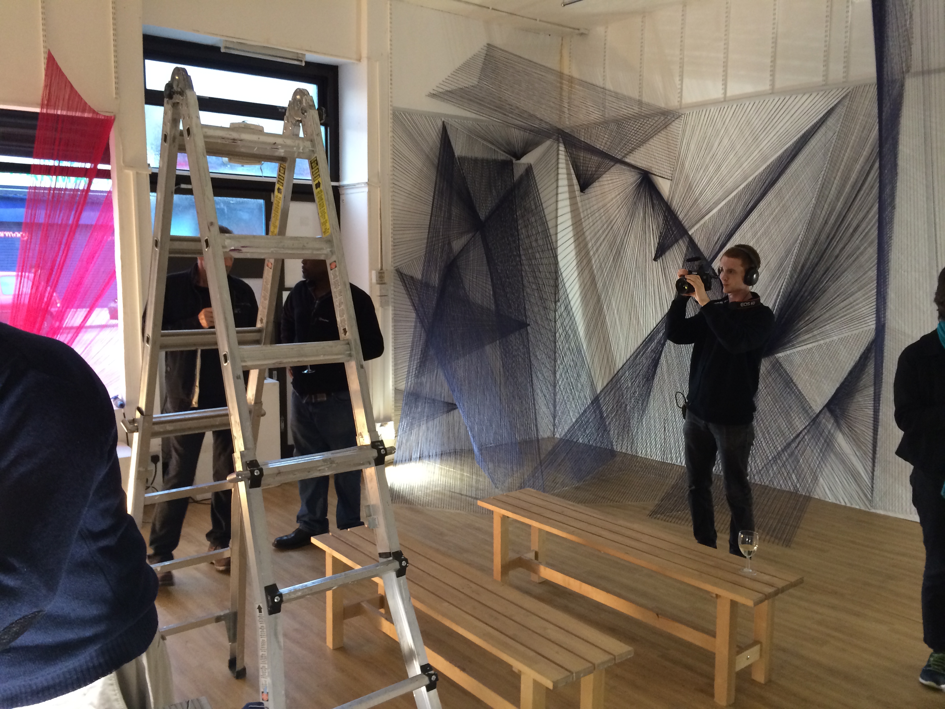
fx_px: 819
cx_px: 472
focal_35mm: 30
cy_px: 354
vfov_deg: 46.8
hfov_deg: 60.0
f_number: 2.2
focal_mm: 4.12
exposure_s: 1/33
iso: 200
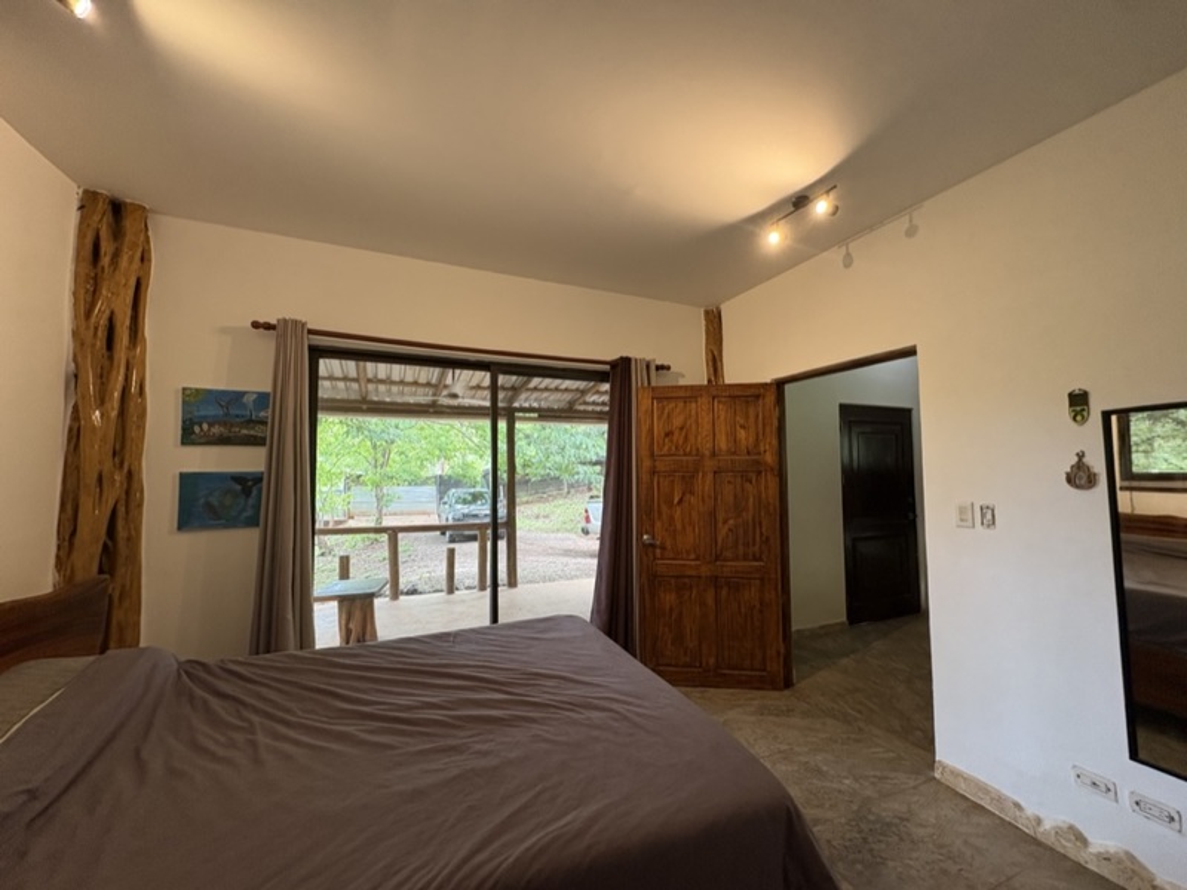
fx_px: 480
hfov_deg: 102.1
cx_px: 594
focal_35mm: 14
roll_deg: +1.5
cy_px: 445
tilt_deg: +3.4
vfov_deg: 85.7
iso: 200
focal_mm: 2.22
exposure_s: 1/69
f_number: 2.2
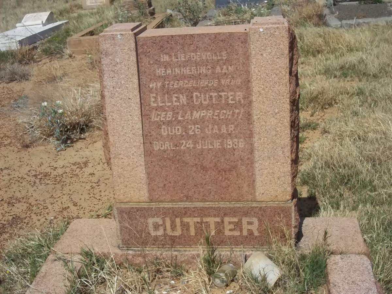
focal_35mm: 50
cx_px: 196
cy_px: 147
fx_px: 566
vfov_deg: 29.1
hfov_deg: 38.2
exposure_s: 1/500
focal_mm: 8.8
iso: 80
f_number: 7
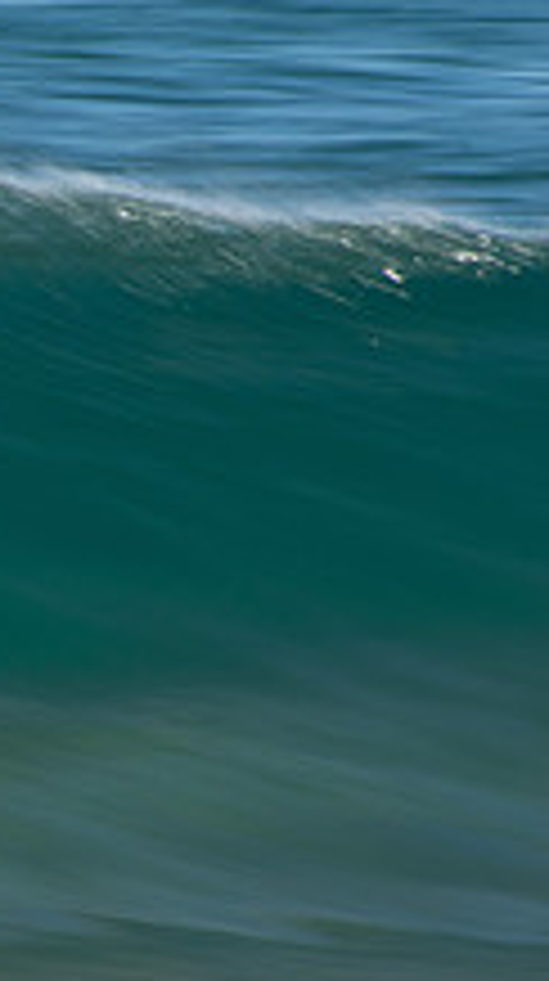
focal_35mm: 1675
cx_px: -738
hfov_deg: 0.7
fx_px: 43517
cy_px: 475
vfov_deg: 1.3
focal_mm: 400
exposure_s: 1/25
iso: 100
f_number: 25
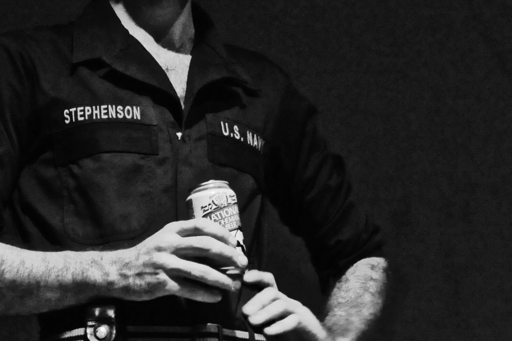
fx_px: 3184
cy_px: 171
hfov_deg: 9.1
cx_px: 532
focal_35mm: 224
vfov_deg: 6.1
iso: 4000
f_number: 2.8
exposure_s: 1/80
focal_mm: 78
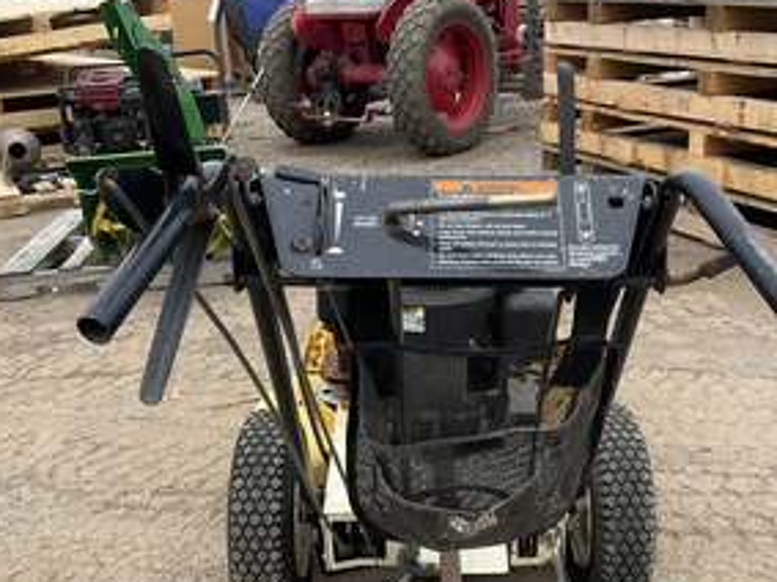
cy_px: 373
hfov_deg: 45.6
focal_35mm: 41
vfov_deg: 34.9
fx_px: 920
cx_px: 448
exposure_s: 1/883
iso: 25
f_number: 1.8
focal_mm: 3
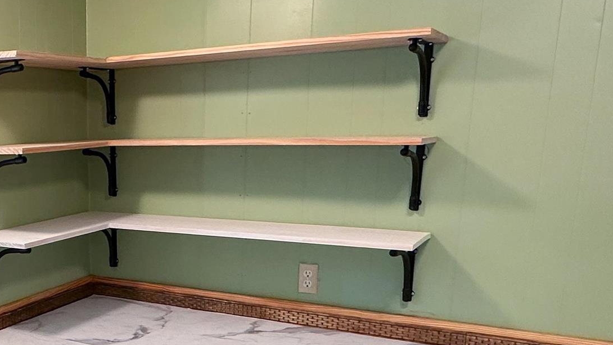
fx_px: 699
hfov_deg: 43.5
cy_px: 290
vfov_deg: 27.0
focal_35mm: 43
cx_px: 67
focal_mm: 2.22
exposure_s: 1/60
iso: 160
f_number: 2.2
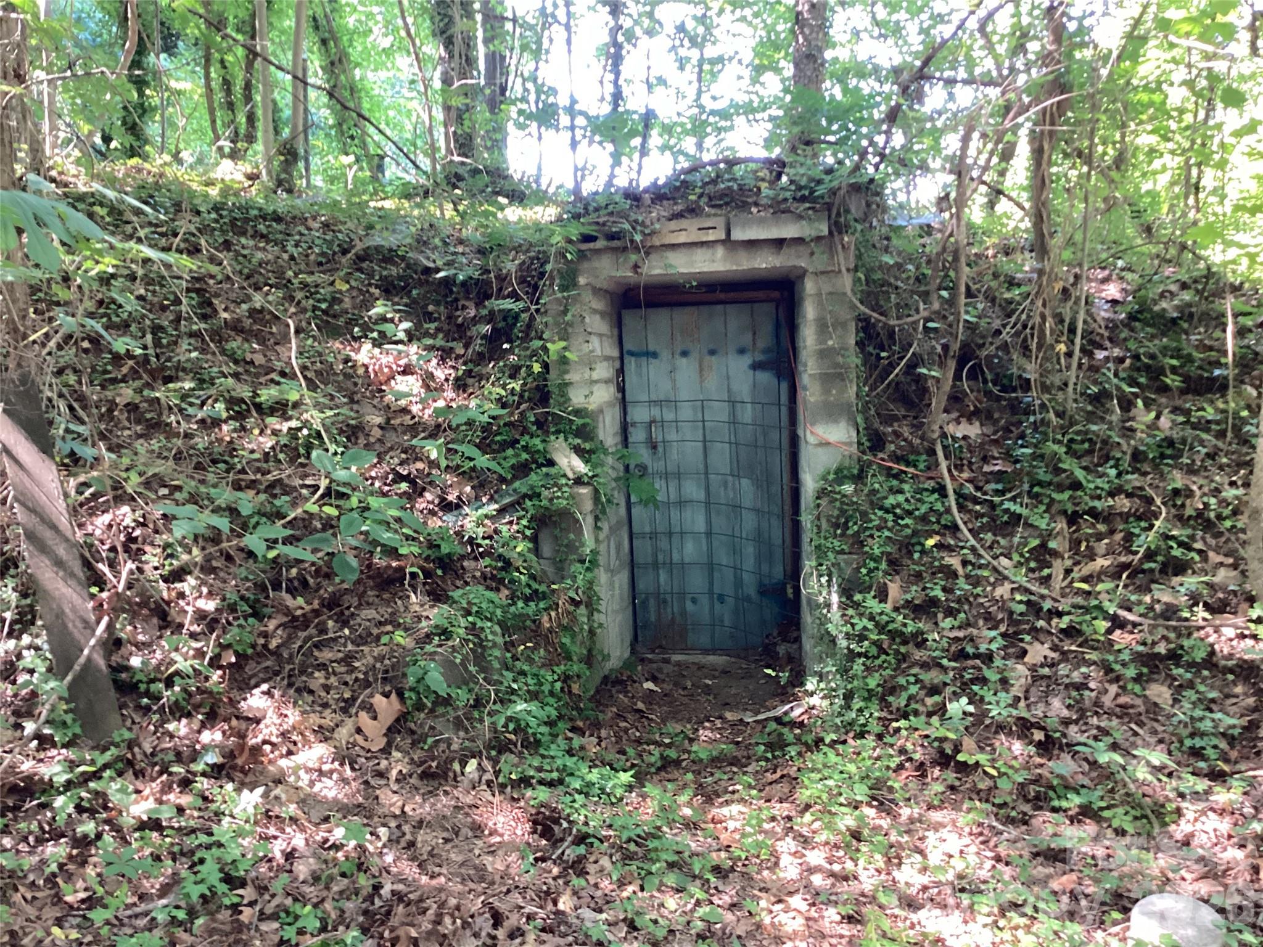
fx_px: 1131
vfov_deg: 45.4
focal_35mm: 31
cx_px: 632
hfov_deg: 58.4
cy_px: 474
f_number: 2.4
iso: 250
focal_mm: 3.3
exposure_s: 1/40
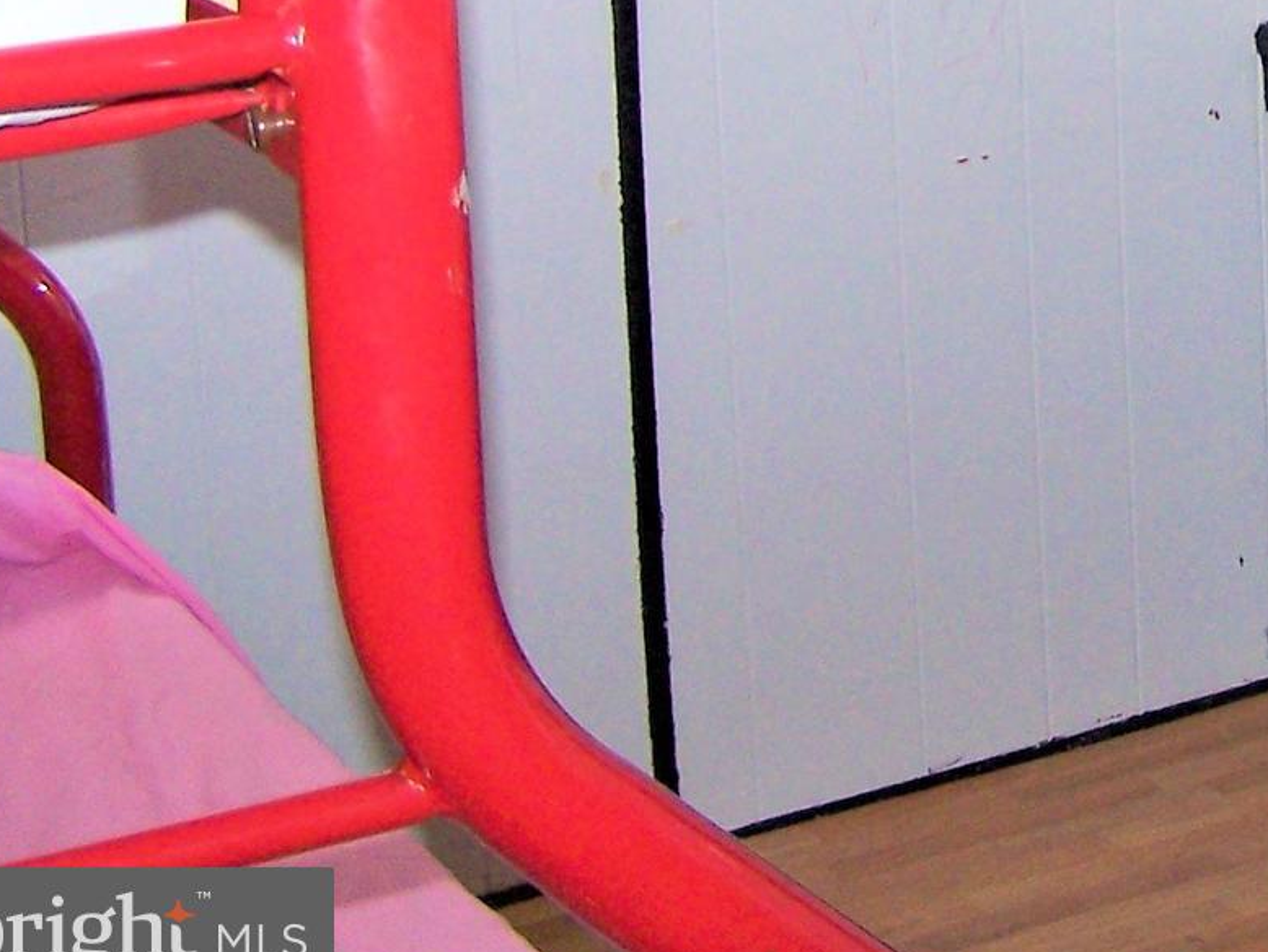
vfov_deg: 14.3
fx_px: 3664
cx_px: 1595
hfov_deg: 18.4
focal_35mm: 100
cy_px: -251
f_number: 2.8
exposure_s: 1/60
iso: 140
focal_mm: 6.3
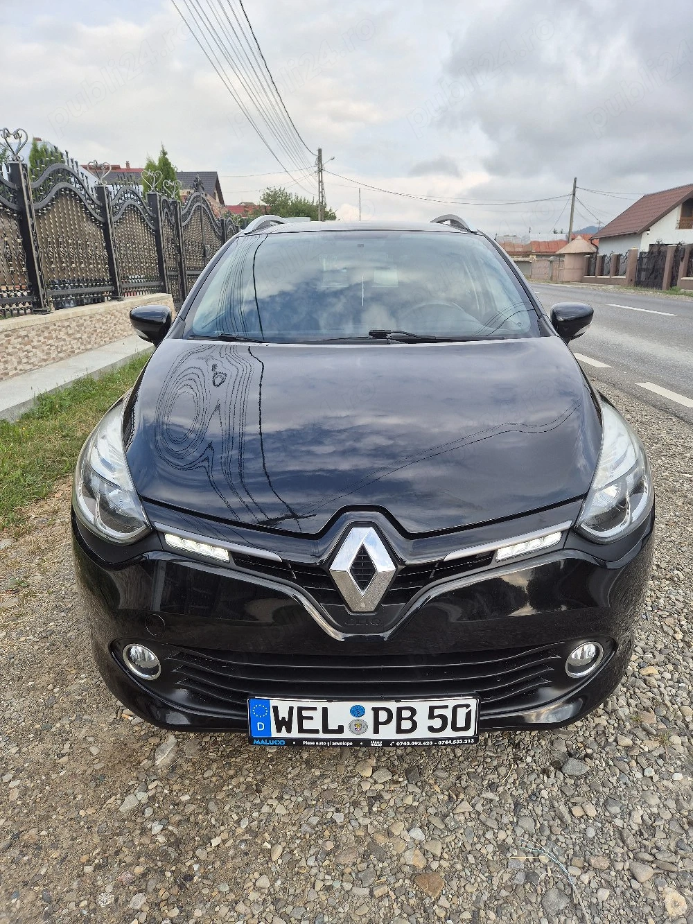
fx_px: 614
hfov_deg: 58.9
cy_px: 462
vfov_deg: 73.9
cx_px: 346
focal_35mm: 23
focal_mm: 5.4
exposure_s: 1/526
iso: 25
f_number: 1.8
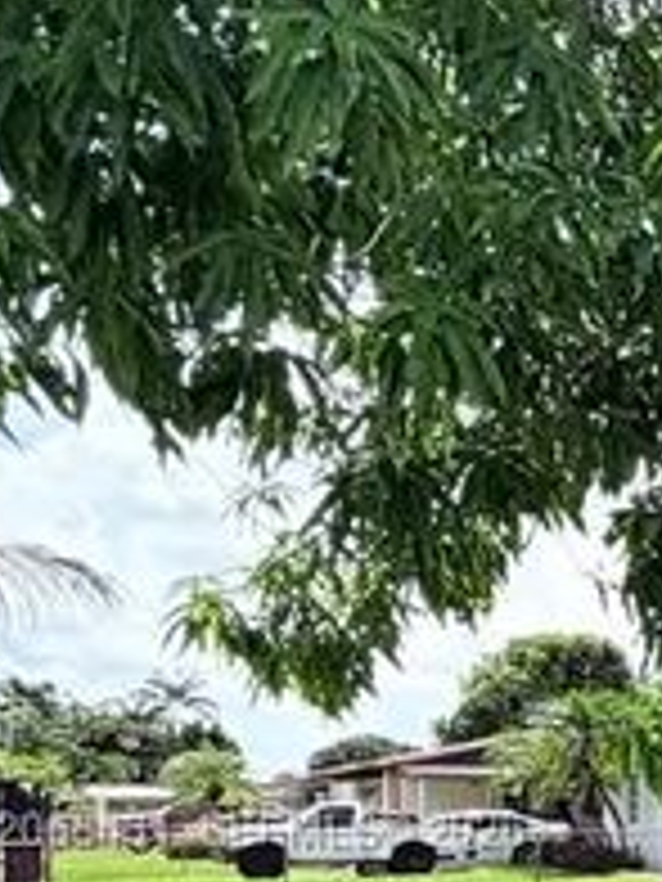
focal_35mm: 61
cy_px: 835
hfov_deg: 16.9
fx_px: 1555
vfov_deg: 30.0
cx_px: 1374
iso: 25
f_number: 2.2
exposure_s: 1/770
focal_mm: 2.22
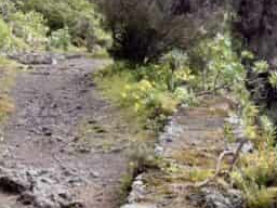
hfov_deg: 18.9
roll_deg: +1.4
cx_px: -88
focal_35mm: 96
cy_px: 73
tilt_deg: +2.9
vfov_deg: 15.4
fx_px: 768
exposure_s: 1/921
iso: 80
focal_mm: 6.76
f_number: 1.78
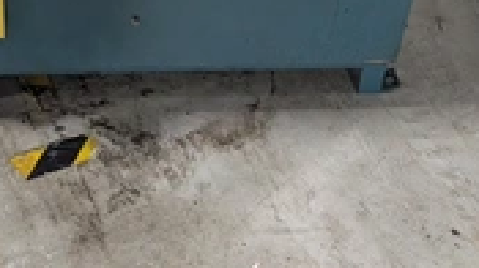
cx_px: 167
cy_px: -141
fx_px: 761
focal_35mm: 60
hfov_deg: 34.7
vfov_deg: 17.8
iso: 1409
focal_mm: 6.9
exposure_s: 1/897
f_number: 1.68
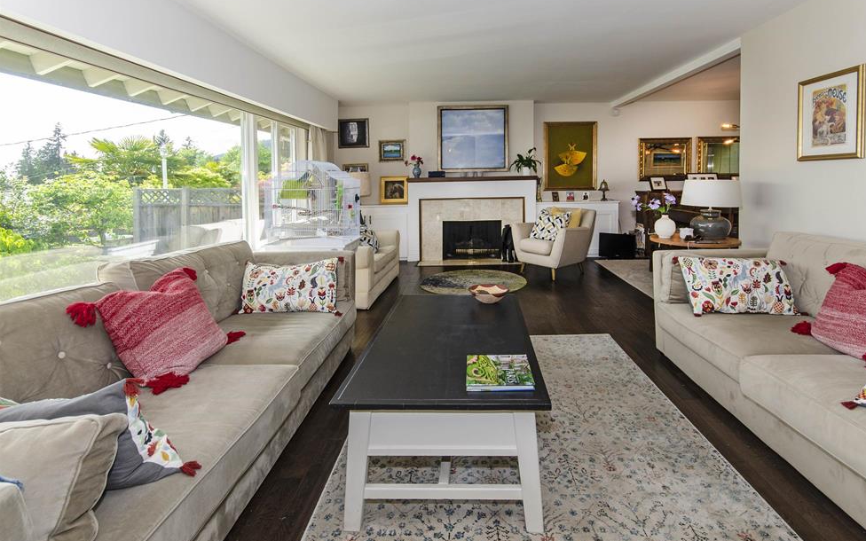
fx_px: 378
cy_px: 287
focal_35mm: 16
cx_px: 453
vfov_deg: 71.2
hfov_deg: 97.8
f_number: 8
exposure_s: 1/50
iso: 100
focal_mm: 10
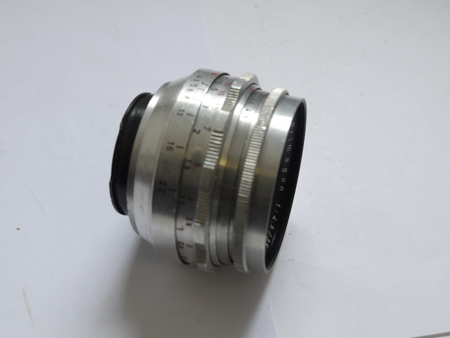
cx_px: 225
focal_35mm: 50
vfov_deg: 29.1
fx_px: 650
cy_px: 169
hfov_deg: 38.2
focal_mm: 25
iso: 320
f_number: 10
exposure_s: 1/30
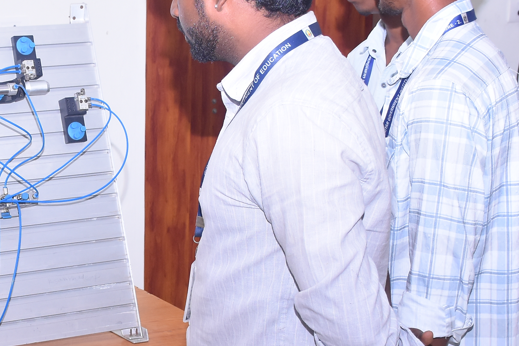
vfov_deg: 14.2
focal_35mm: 96
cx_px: 31
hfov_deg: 20.6
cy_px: 188
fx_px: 1390
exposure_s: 1/160
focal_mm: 23
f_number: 5
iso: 640
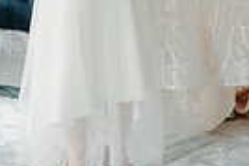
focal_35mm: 168
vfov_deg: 7.9
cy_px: -106
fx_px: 1161
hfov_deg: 11.7
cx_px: 370
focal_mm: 35
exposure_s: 1/200
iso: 500
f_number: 1.4
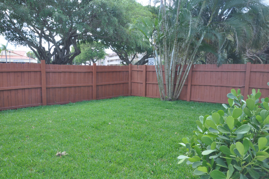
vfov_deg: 47.8
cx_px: 134
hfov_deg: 67.4
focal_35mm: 27
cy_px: 90
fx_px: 201
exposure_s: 1/40
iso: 200
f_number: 6.3
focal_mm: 18
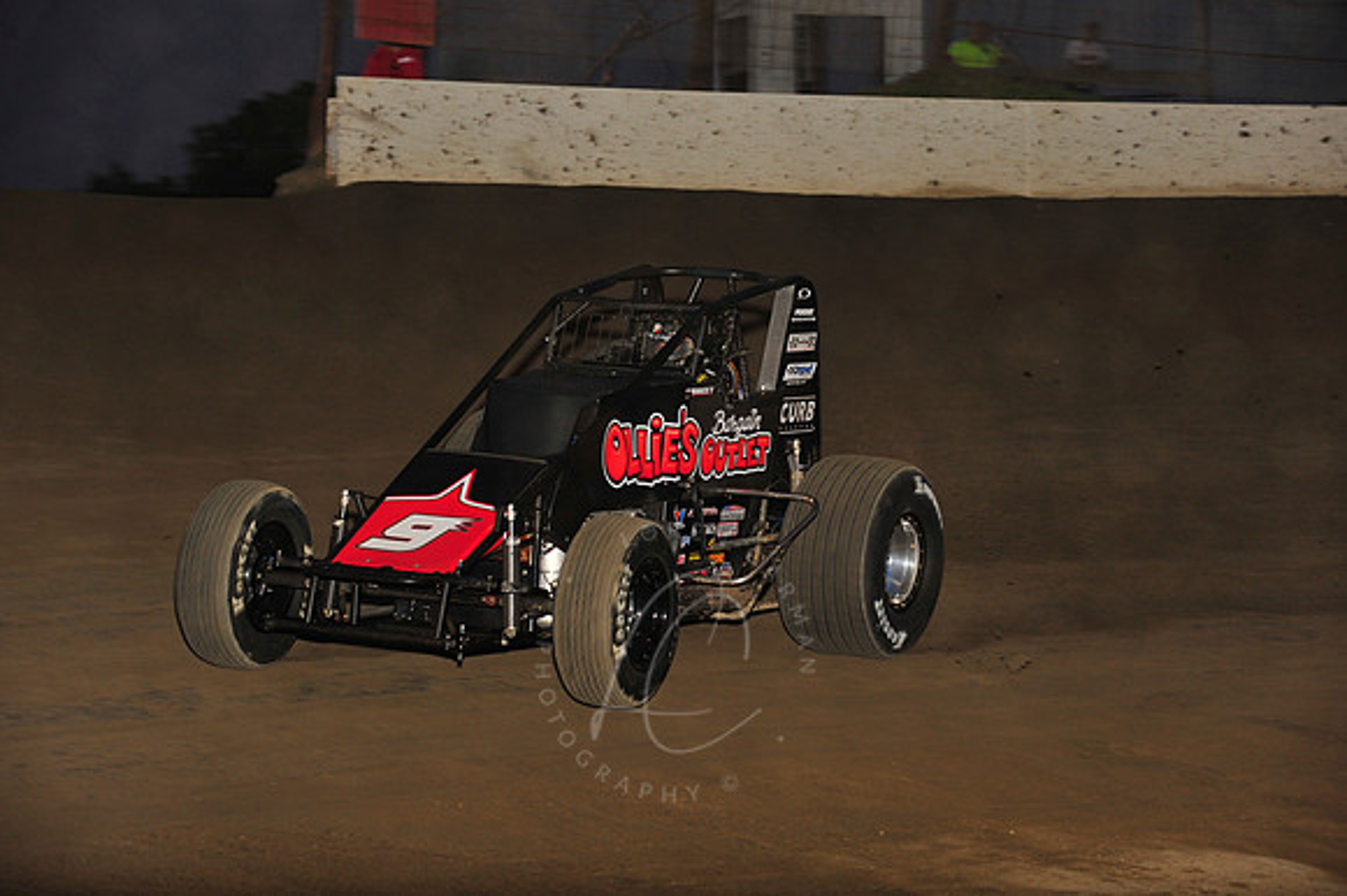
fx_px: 5048
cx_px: 674
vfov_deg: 10.1
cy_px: 448
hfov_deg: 15.2
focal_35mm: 135
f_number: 7.1
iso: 800
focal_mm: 135
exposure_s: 1/320
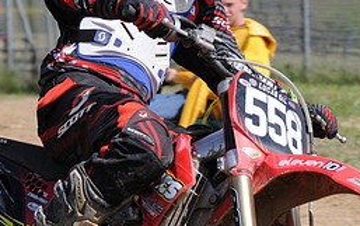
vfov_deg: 3.1
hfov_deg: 4.9
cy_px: 126
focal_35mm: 430
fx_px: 4223
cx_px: 120
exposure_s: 1/1250
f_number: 9
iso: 400
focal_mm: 125
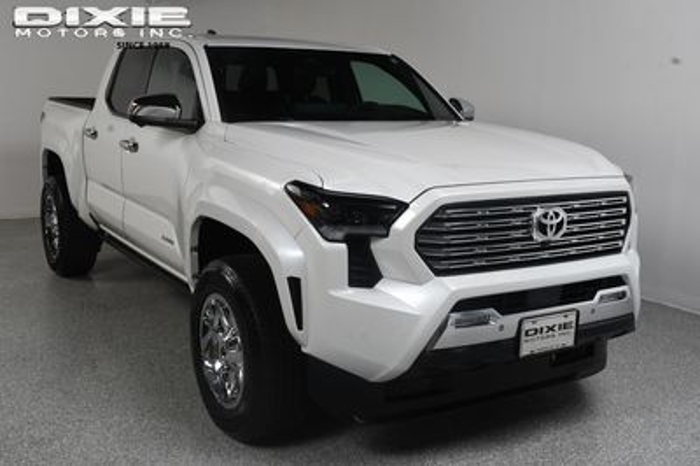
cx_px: 350
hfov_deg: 48.5
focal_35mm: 40
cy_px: 233
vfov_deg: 33.3
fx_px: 777
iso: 100
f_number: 13
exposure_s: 1/160
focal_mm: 27
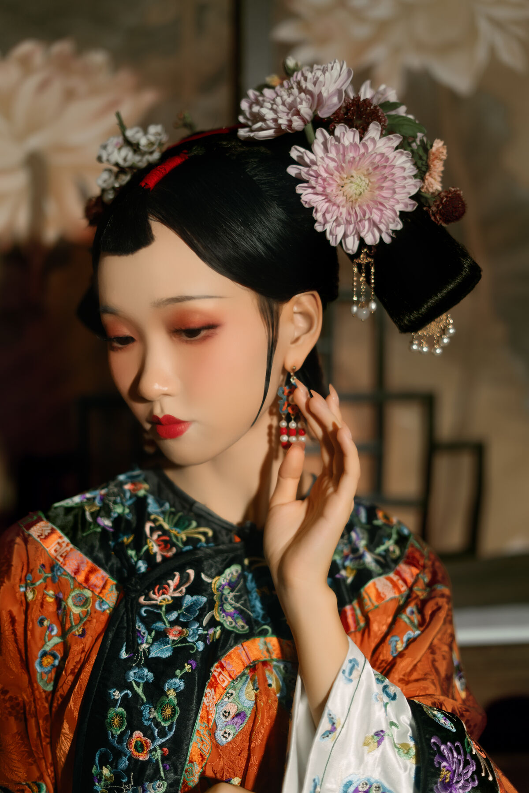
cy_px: 396
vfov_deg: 39.6
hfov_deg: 27.0
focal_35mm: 50
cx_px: 264
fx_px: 1102
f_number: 2
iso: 100
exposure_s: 1/160
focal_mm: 50
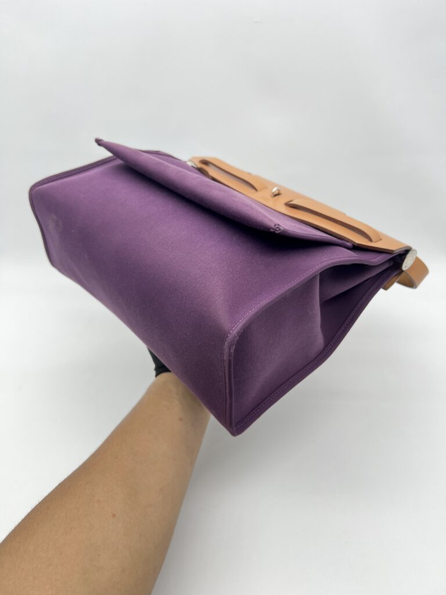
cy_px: 298
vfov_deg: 67.3
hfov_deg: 53.1
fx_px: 447
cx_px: 223
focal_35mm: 26
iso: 50
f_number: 1.5
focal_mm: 5.7
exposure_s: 1/100
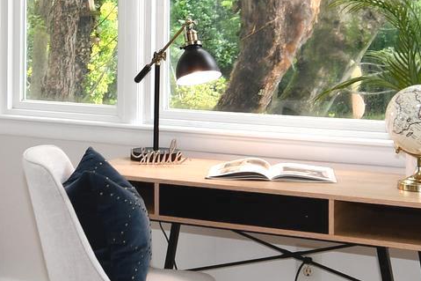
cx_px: 76
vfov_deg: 17.7
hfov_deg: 25.8
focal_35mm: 77
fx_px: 900
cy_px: 100
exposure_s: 1/80
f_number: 4.5
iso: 200
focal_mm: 12
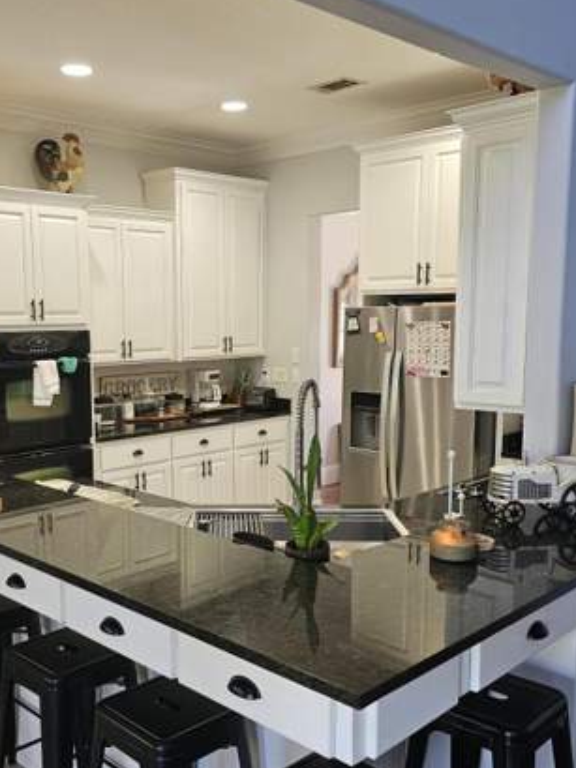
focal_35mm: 36
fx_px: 798
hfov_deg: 39.2
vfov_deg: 51.2
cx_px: 195
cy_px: 438
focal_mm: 6.3
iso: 320
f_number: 1.7
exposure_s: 1/120
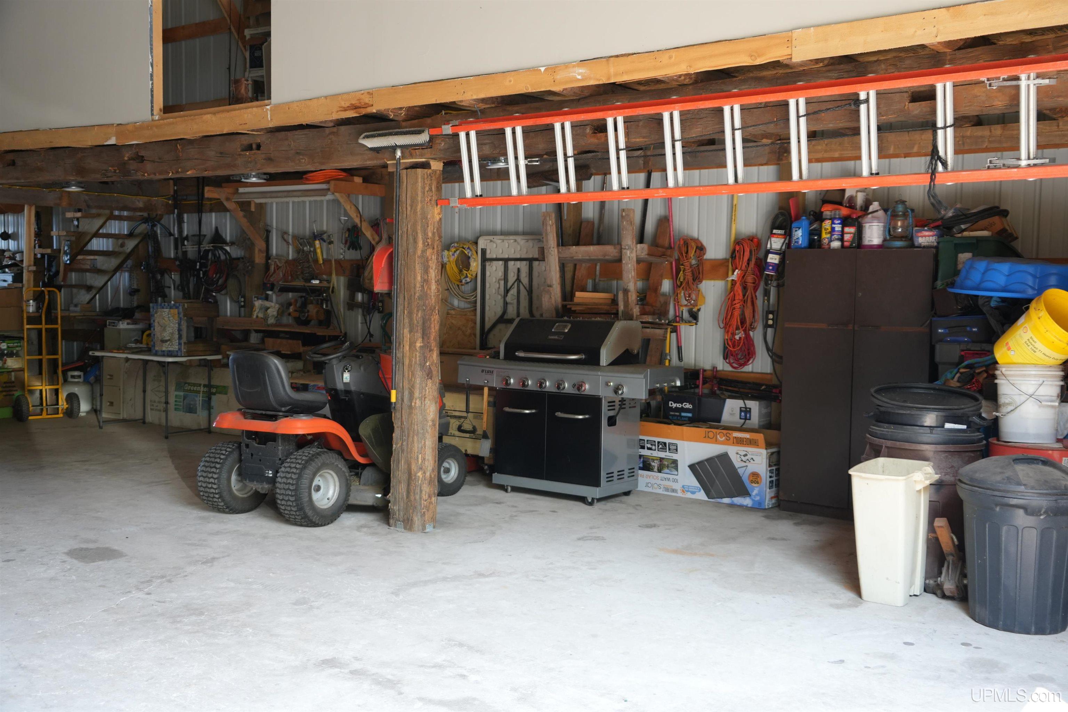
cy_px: 356
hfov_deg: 53.1
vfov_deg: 36.9
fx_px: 1068
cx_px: 534
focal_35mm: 36
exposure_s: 1/160
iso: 800
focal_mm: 36
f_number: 4
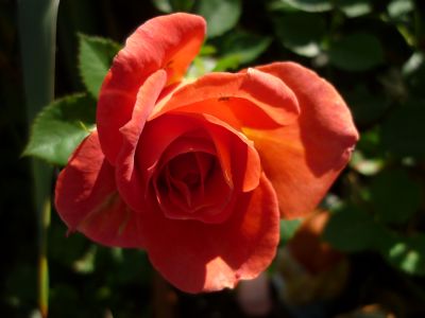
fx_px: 405
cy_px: 159
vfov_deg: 42.9
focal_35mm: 33
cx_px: 212
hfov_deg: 55.4
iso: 80
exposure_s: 1/640
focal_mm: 5.5
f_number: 2.8
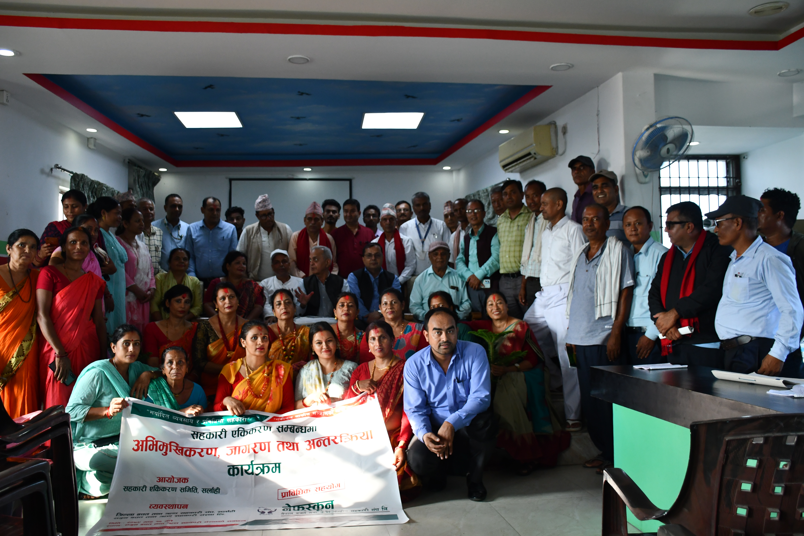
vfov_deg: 40.0
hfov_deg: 57.2
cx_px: 402
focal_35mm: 33
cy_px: 268
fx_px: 737
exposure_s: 1/250
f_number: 3.5
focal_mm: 22
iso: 800
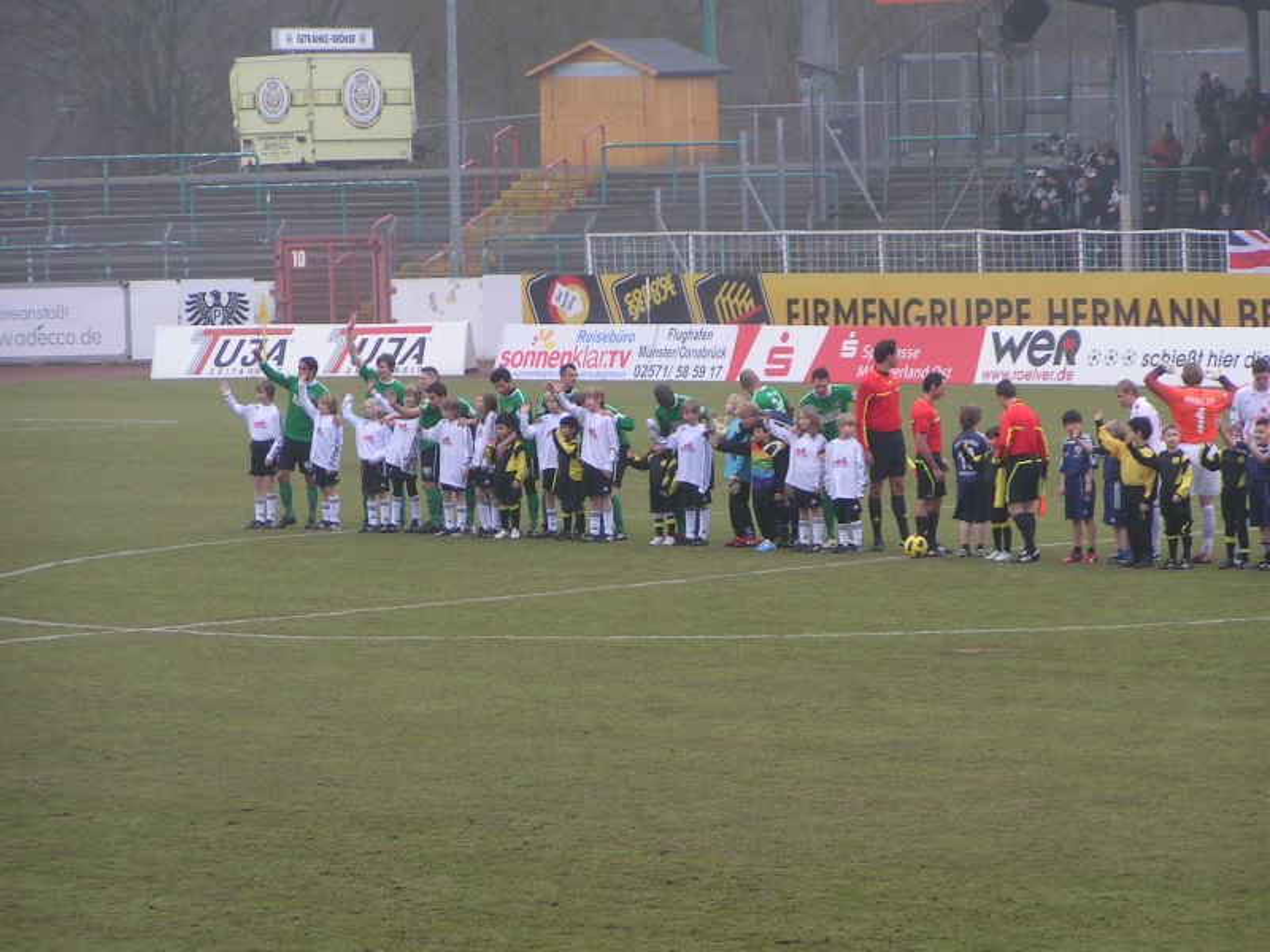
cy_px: 476
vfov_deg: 7.2
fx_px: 7558
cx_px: 635
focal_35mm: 206
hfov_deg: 9.6
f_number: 3.5
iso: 80
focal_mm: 31.5
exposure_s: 1/250
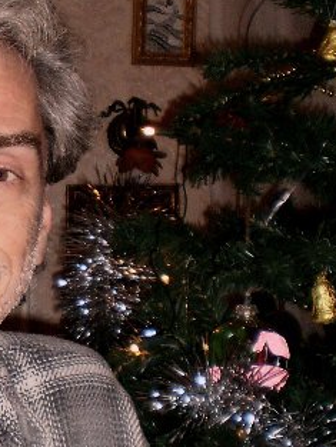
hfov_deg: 13.5
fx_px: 1371
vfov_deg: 18.5
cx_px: -98
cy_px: 260
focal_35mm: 106
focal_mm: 6.3
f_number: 3.1
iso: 125
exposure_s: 1/30
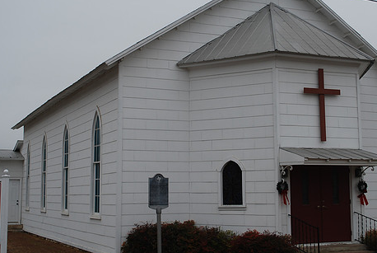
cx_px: 207
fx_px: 598
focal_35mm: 57
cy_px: 109
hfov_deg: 35.0
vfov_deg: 23.8
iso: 125
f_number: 5.6
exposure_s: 1/125
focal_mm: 30
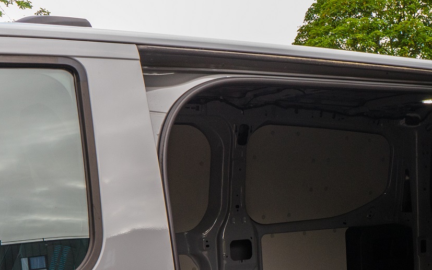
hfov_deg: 28.5
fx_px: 812
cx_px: 401
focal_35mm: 69
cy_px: 302
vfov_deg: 18.1
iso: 1250
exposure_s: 1/125
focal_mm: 28
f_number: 11
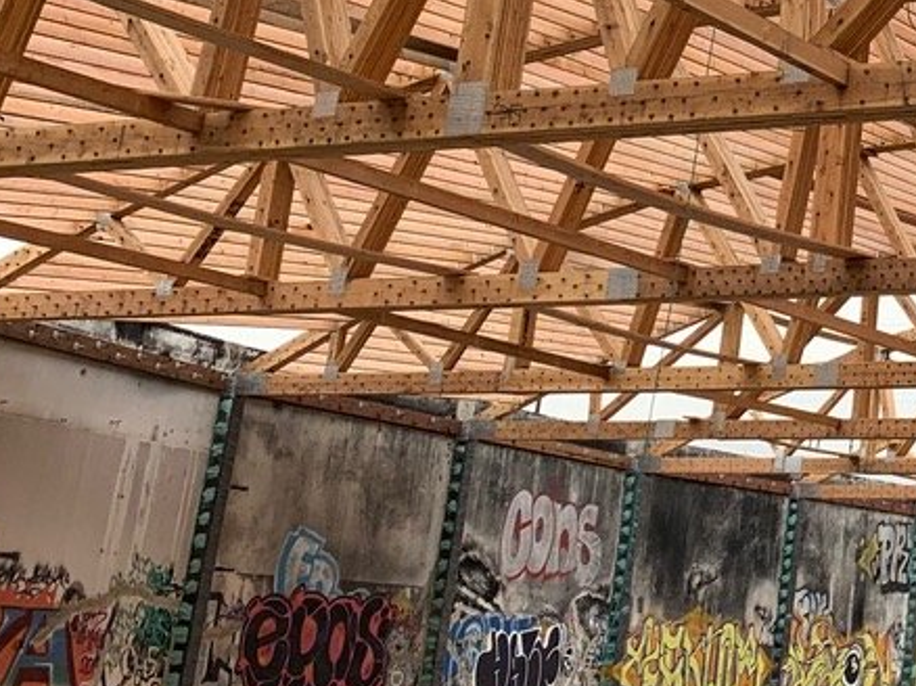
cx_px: 1144
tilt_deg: +17.5
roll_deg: -2.8
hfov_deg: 23.2
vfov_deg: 18.7
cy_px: -54
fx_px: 2010
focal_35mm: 76
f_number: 1.8
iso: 25
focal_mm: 4.25
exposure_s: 1/318
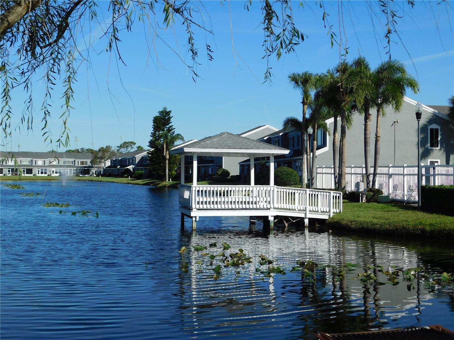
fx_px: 669
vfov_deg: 28.6
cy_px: 170
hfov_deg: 37.5
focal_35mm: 51
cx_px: 227
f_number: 7.6
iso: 125
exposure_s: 1/400
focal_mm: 9
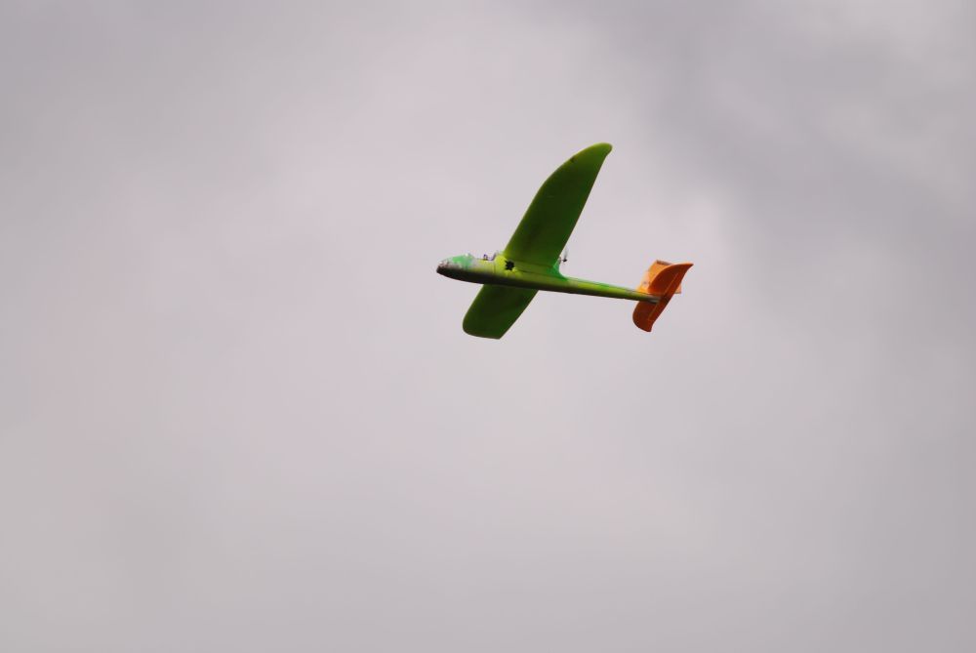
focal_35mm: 450
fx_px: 12212
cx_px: 488
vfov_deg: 3.1
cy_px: 326
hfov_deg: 4.6
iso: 110
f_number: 5.6
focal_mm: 300
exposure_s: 1/1000
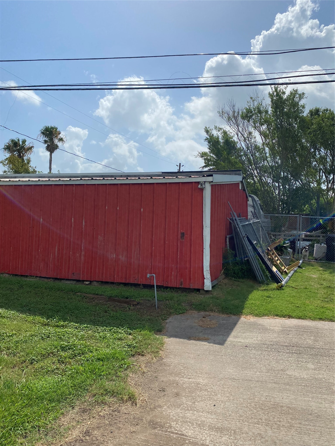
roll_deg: -0.7
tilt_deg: +1.1
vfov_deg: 67.3
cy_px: 223
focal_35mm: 26
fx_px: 335
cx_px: 168
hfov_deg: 53.1
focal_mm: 4.25
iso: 32
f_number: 1.8
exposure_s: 1/7692
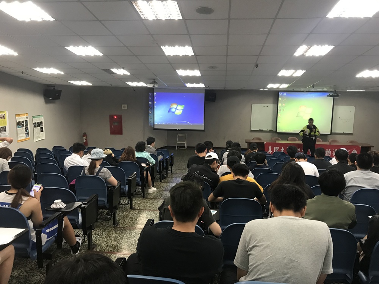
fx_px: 307
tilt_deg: -8.0
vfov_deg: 49.7
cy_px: 142
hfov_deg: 63.4
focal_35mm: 28
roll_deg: -0.6
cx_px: 190
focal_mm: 3.99
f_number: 1.8
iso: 50
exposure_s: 1/15
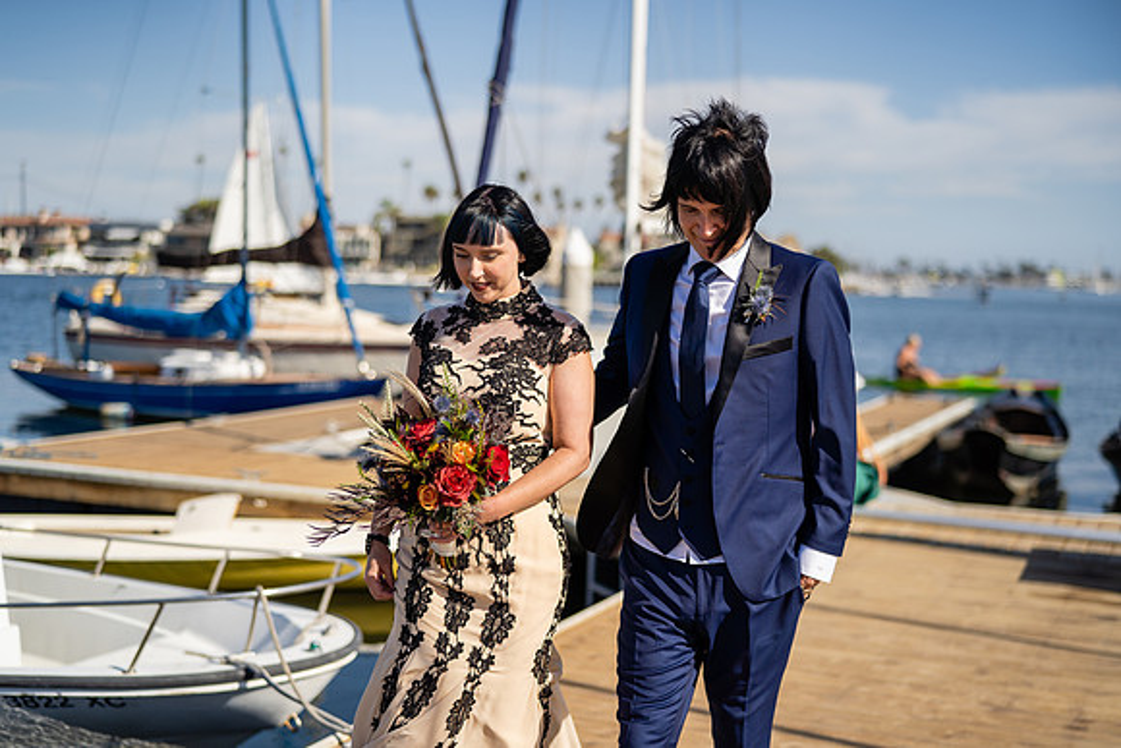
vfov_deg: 27.0
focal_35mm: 50
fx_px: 1557
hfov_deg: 39.6
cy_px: 374
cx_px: 560
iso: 50
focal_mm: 50
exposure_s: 1/8000
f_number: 1.8
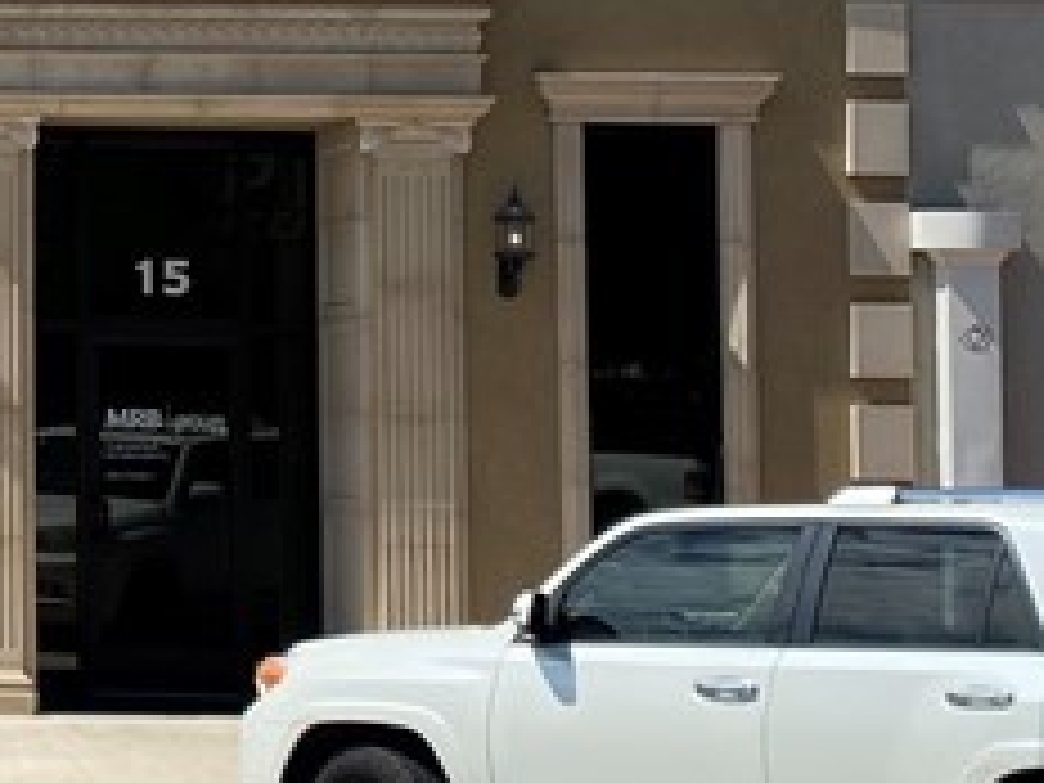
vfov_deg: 12.8
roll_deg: -1.2
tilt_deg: +4.9
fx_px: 3468
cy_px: 104
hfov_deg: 15.7
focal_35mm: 115
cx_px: -554
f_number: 1.8
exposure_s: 1/2571
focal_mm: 4.25
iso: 32
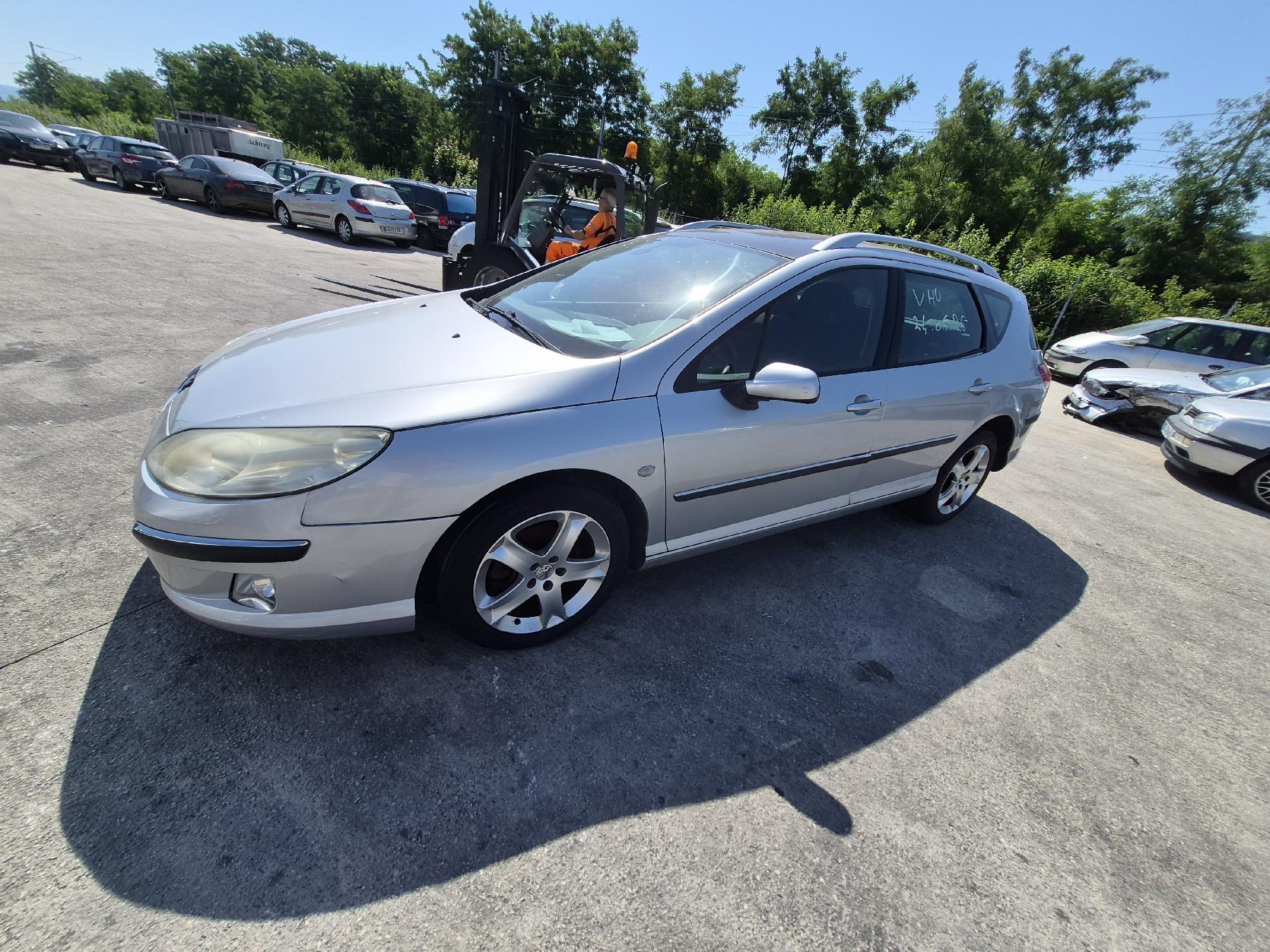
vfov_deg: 89.9
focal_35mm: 13
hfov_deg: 106.2
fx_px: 477
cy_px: 476
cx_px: 635
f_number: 2.2
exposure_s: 1/5000
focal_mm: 1.74
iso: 40
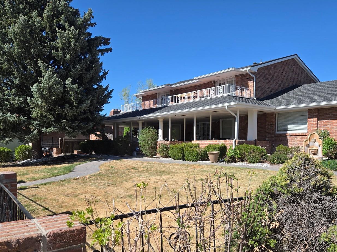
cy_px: 159
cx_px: 192
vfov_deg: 46.3
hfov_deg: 59.7
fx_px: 292
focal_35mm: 30
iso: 50
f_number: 1.8
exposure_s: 1/2921
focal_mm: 5.4
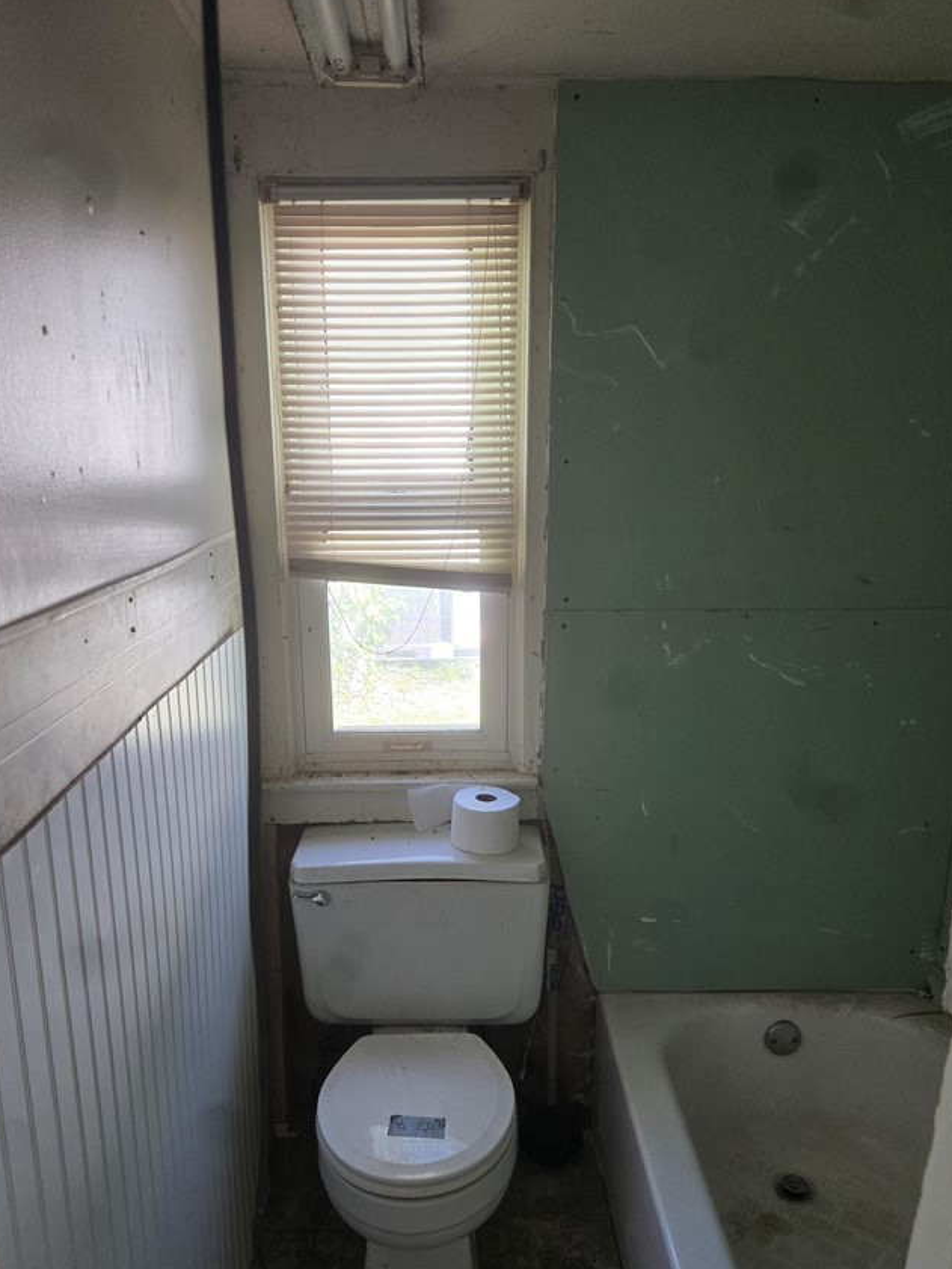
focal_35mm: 28
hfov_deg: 49.8
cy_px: 705
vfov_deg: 63.3
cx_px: 463
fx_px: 1026
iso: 160
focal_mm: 5.4
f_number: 1.8
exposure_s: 1/120
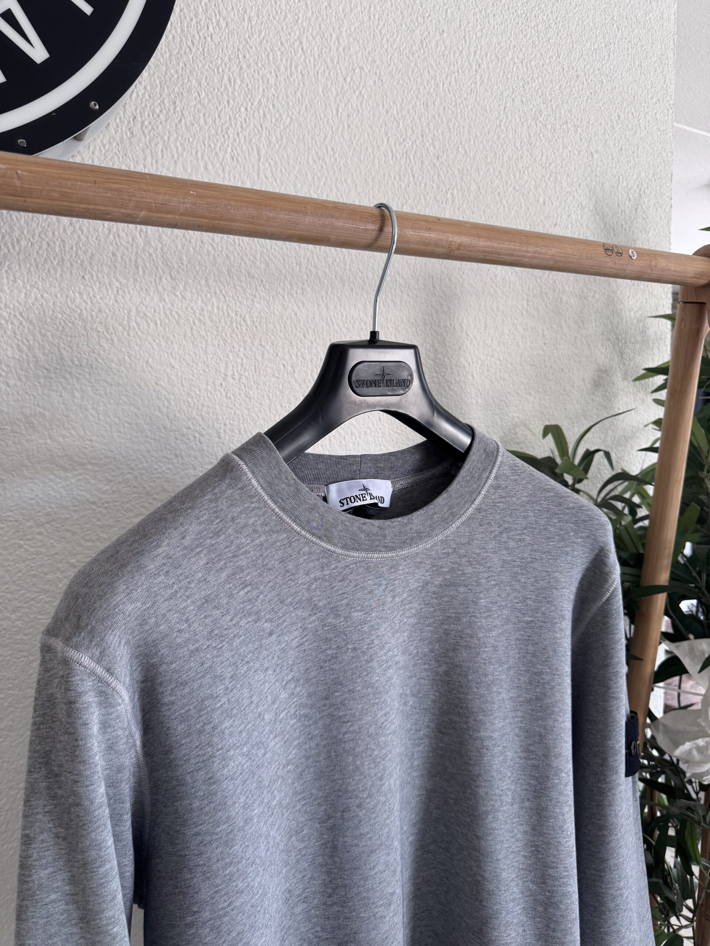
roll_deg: +0.7
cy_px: 473
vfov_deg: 71.6
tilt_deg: -5.5
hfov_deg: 56.8
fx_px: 656
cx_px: 355
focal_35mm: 24
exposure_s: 1/121
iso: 160
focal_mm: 6.76
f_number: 1.78
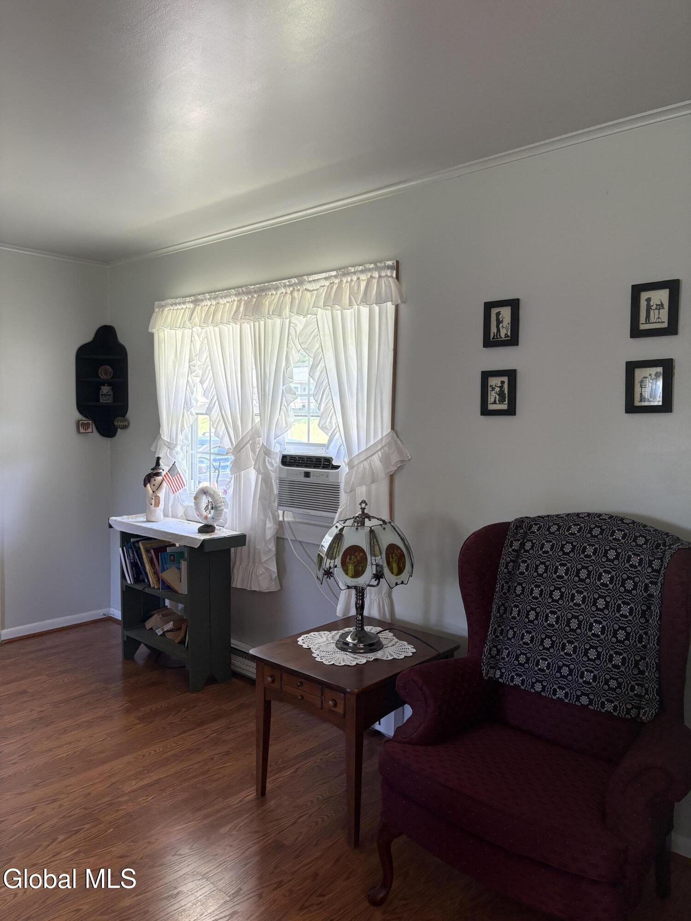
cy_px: 460
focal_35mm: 26
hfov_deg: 53.1
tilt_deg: -3.2
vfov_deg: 67.3
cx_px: 346
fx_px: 692
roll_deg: -0.7
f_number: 1.6
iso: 125
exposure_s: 1/60
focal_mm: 5.96
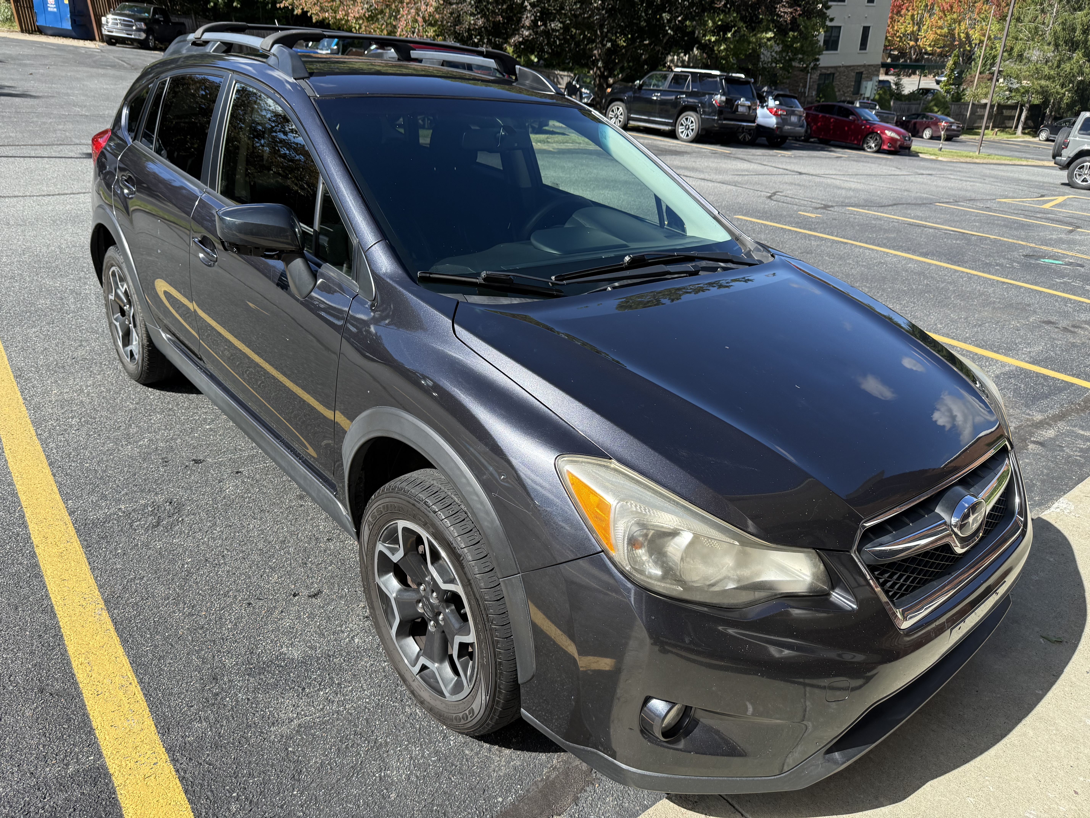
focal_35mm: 24
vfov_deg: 56.8
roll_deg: +0.0
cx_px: 545
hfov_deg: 71.6
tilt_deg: -24.8
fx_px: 756
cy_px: 409
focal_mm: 6.76
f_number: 1.78
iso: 100
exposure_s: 1/2801
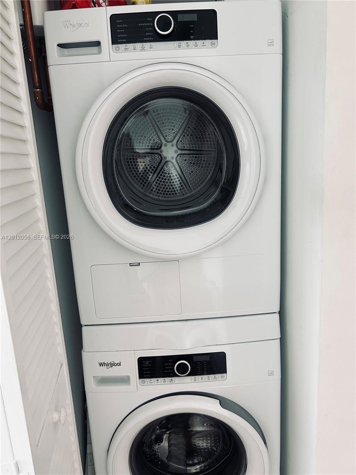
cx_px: 178
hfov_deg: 53.1
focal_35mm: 26
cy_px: 238
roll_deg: +3.5
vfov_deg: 67.3
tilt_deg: -12.3
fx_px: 357
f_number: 1.5
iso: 125
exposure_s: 1/120
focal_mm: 5.7
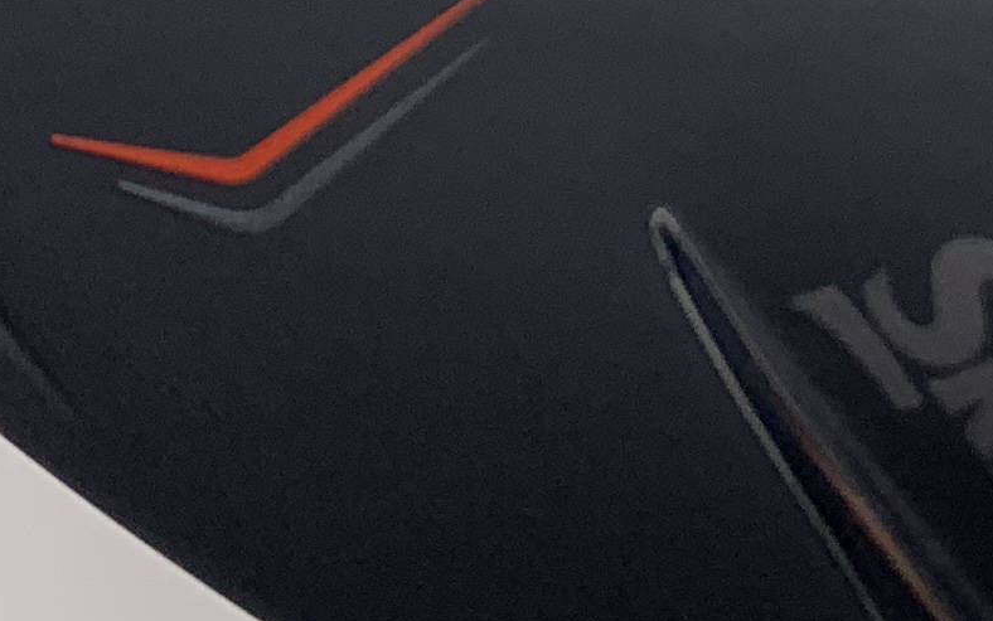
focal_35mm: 141
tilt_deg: -71.8
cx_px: 881
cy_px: -684
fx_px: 3817
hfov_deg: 14.7
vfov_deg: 8.7
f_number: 1.8
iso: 25
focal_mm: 4.25
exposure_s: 1/188
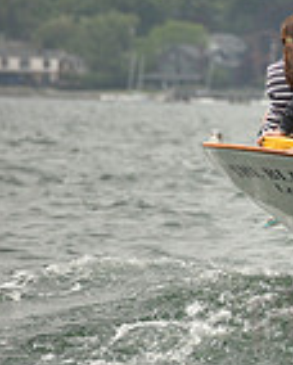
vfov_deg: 2.5
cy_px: 114
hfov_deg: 2.0
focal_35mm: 765
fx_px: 8275
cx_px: 743
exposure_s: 1/3200
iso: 400
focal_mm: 200
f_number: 5.6
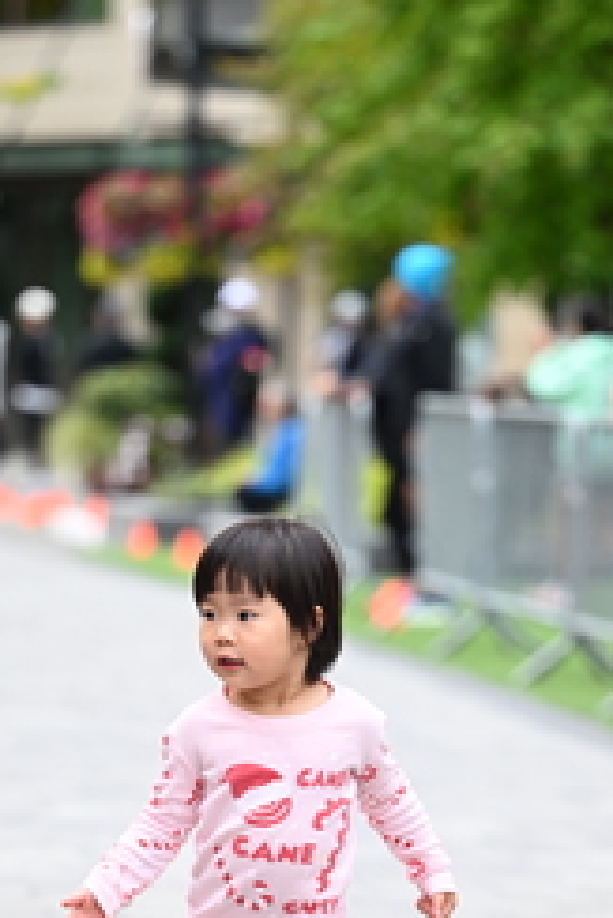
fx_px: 6886
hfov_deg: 5.1
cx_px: 284
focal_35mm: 270
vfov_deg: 7.6
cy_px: 839
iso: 640
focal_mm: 120
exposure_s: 1/2000
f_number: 2.8
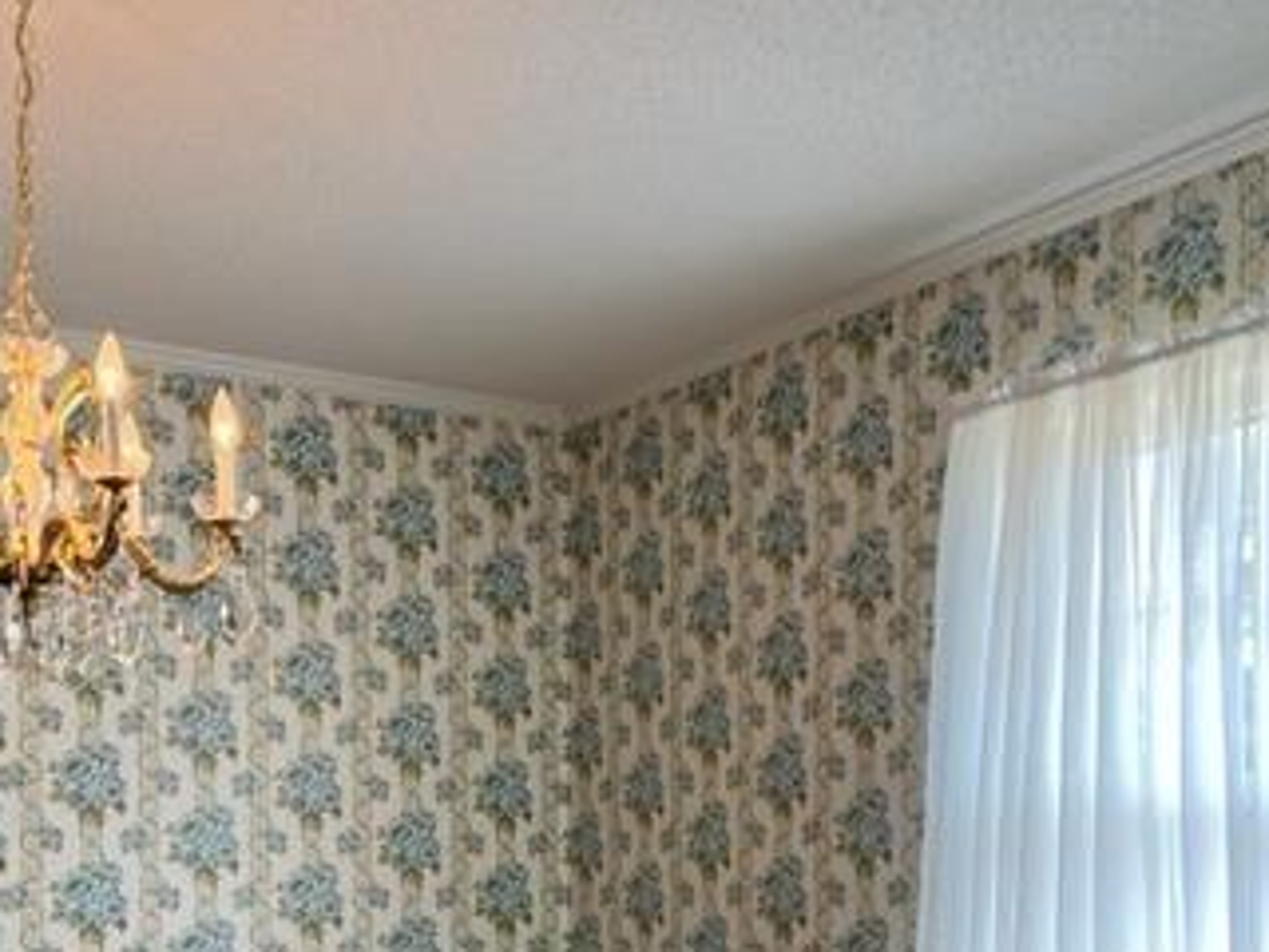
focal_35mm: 52
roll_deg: +0.1
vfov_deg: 26.8
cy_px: 912
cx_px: 535
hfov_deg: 36.7
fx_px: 1906
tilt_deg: -0.3
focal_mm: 5.7
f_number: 1.5
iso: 64
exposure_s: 1/120
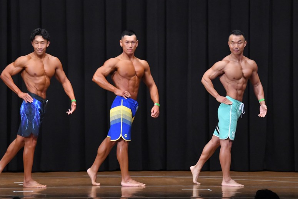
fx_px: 1795
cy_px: 100
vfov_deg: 6.3
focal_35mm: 217
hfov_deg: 9.5
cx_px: 149
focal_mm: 145
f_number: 5.6
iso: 8000
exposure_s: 1/400
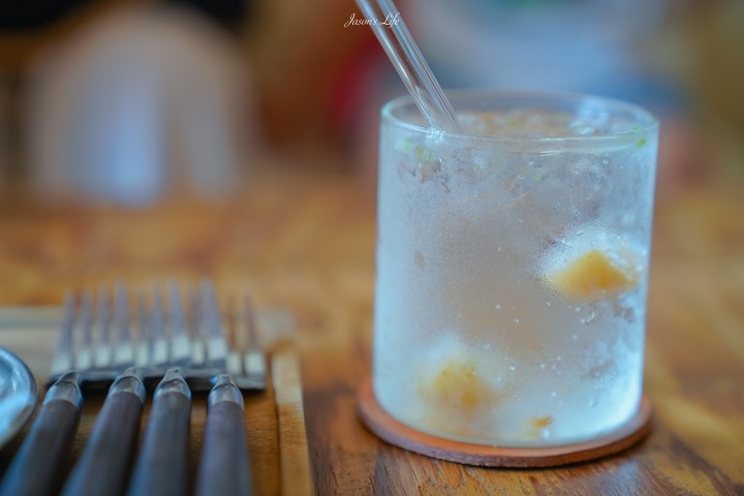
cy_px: 248
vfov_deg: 19.5
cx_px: 372
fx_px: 1447
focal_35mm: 70
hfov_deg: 28.8
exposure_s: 1/80
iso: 500
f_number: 2.8
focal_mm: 70
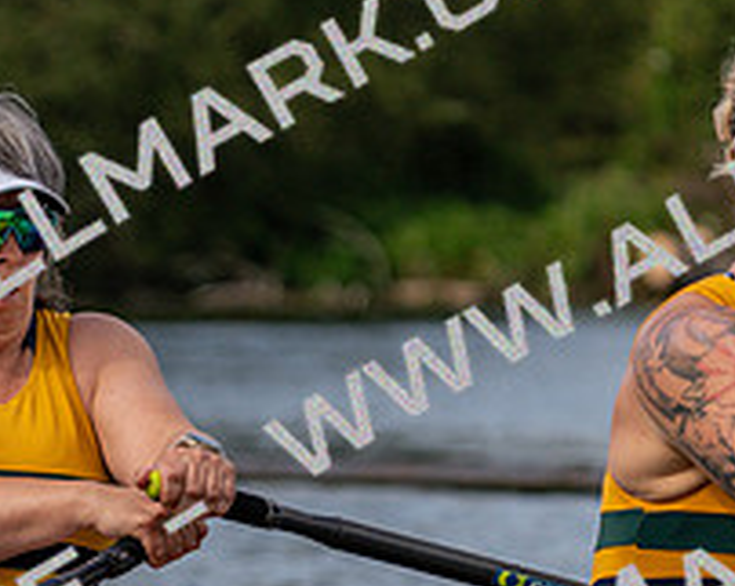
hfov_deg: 3.6
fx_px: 11730
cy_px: 537
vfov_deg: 2.9
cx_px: 0
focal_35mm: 540
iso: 250
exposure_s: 1/1600
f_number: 5.6
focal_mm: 200
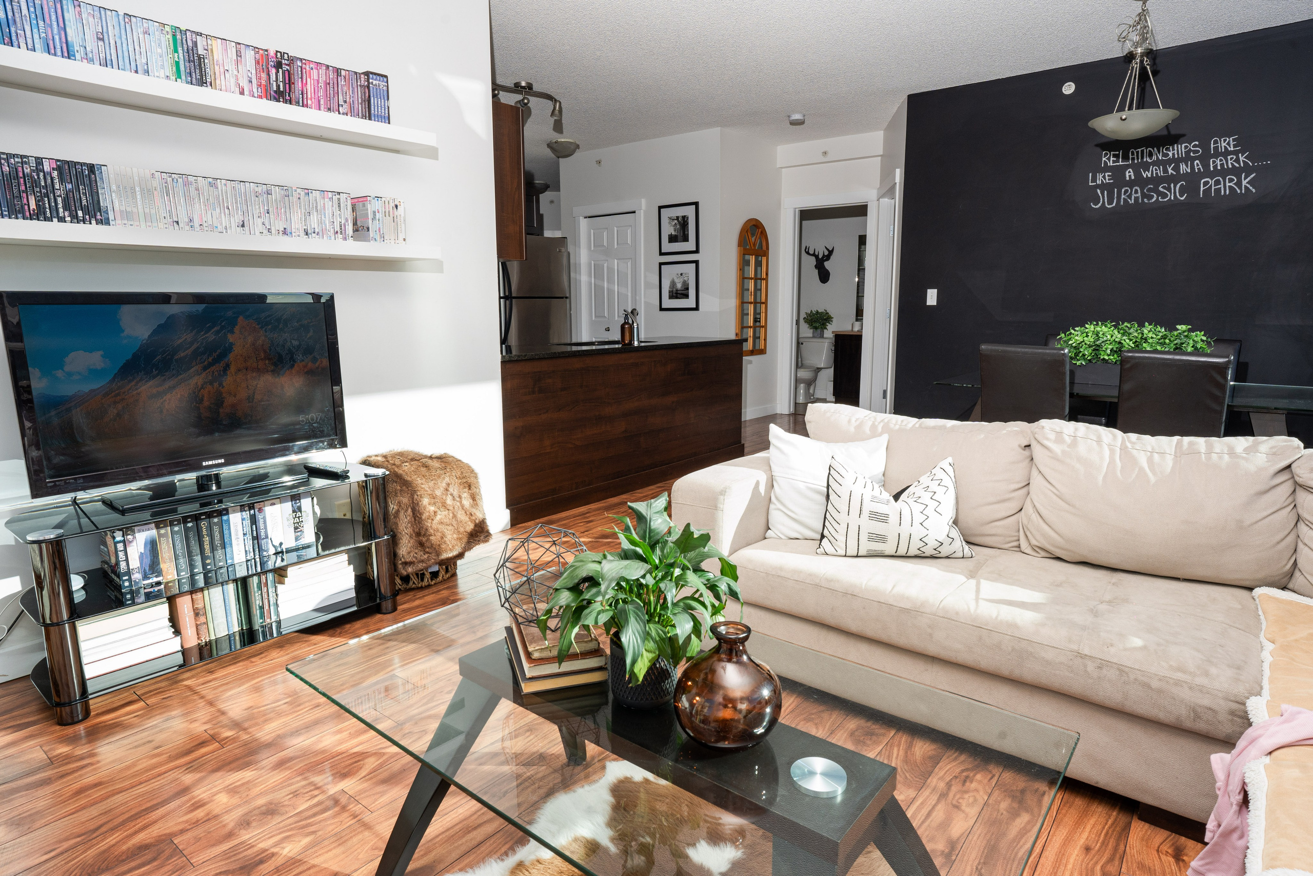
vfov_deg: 60.3
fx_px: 753
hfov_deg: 82.1
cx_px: 656
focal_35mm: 21
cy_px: 438
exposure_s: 1/100
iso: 640
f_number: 11
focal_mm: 20
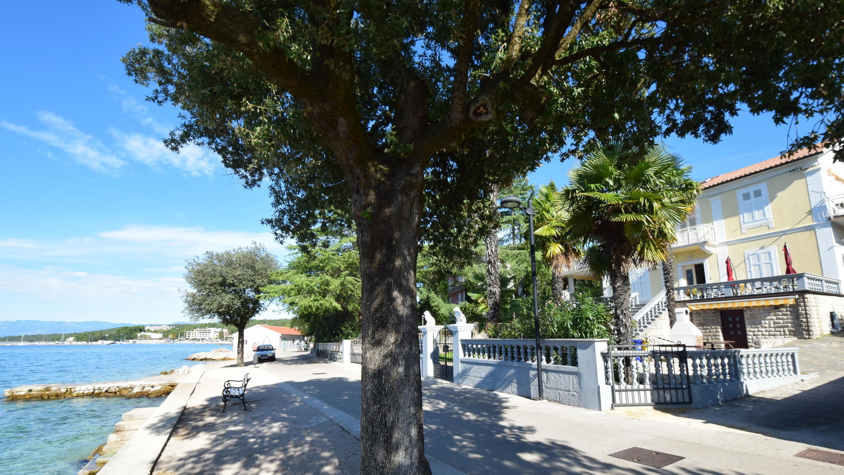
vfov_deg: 66.8
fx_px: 358
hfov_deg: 99.4
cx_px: 428
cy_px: 268
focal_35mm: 16
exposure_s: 1/250
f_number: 10
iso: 400
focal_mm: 10
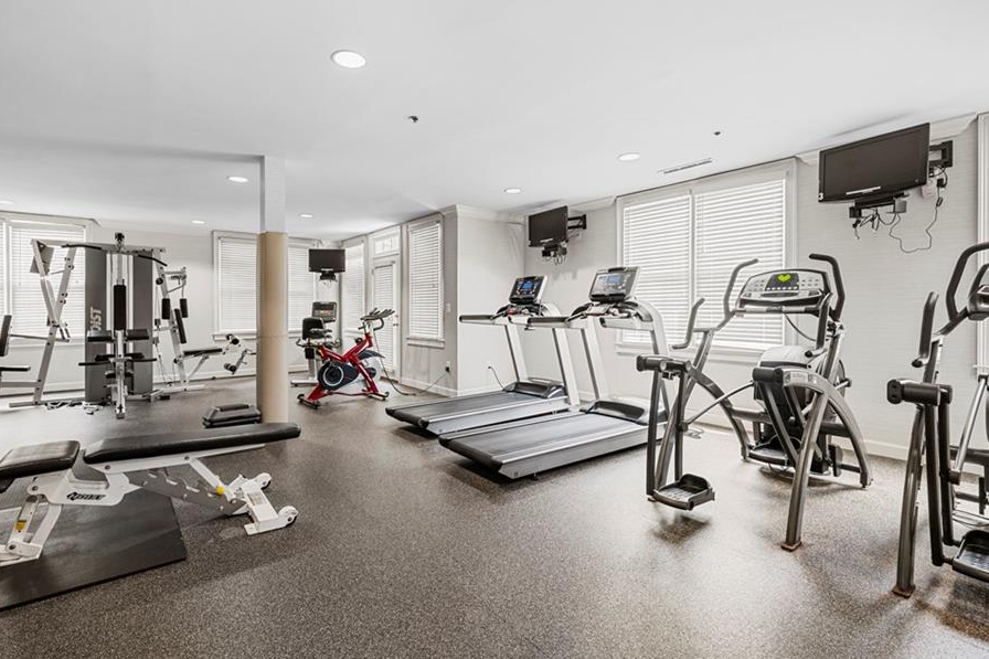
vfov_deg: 73.6
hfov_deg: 96.6
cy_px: 350
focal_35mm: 16
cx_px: 464
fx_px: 439
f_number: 8
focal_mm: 14
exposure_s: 1/2.5
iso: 640
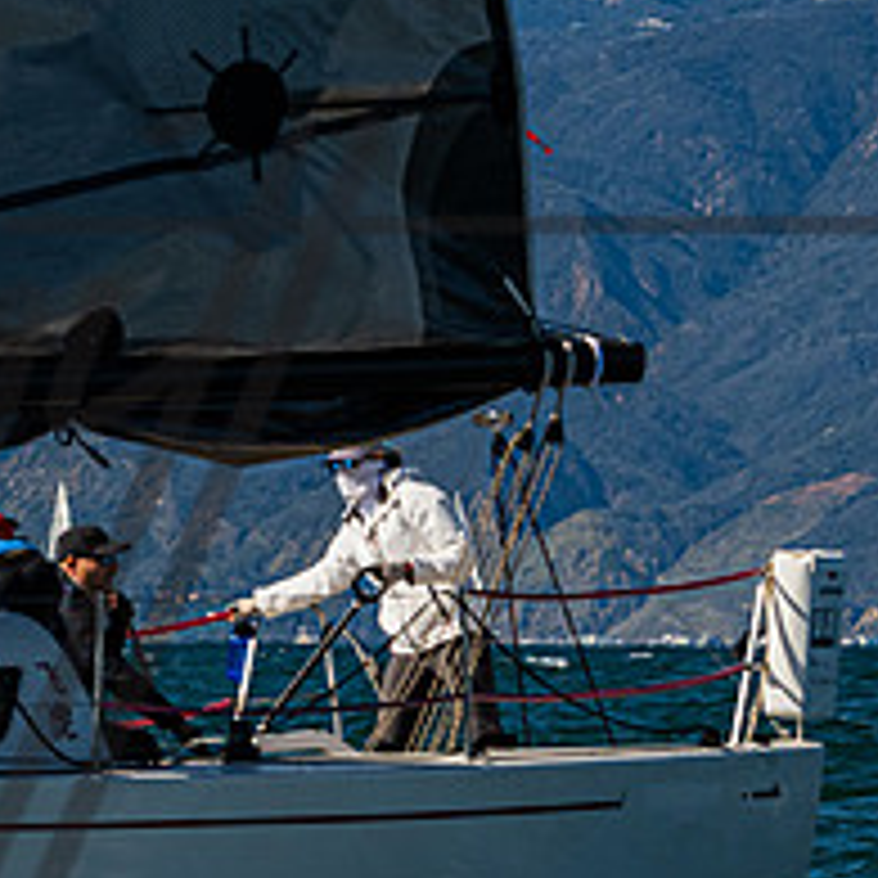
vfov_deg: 2.4
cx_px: -466
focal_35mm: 729
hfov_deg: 2.4
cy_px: 417
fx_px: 20919
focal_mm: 220
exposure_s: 1/3200
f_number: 8
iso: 400
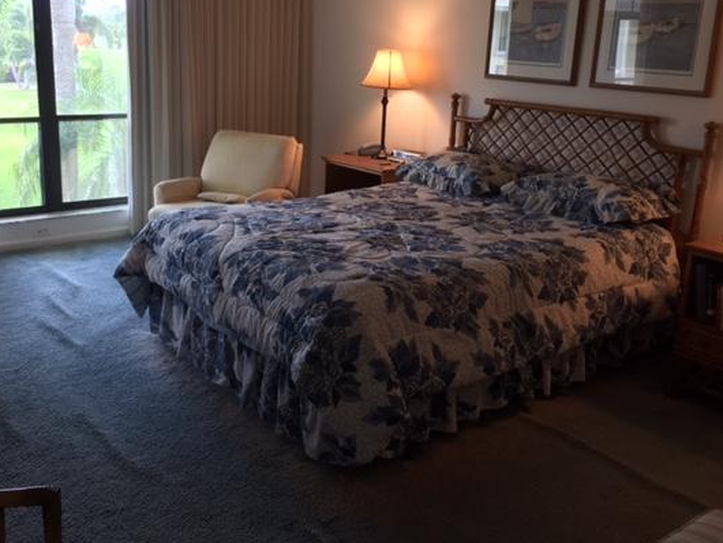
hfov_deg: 52.4
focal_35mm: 35
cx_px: 312
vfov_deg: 40.6
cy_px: 220
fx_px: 731
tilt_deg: -12.6
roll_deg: -2.2
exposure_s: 1/40
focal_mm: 4.15
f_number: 2.2
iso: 32
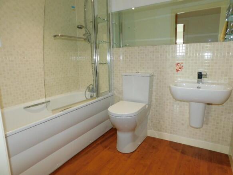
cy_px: 88
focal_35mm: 23
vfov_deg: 58.9
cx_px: 116
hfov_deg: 73.9
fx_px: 155
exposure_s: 1/30
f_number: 3
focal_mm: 4
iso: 200
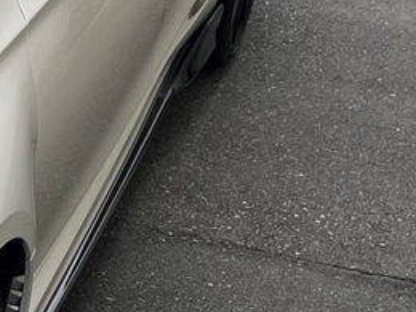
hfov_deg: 13.0
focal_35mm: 128
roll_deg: +0.4
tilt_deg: -26.9
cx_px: -467
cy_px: 219
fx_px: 1538
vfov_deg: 11.6
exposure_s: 1/1355
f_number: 1.6
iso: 50
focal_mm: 5.1
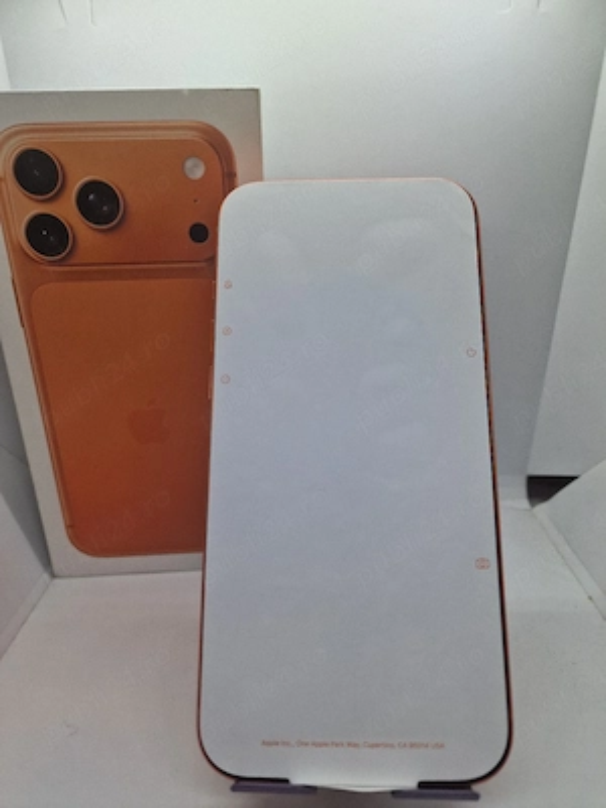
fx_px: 537
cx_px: 303
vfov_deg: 73.9
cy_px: 404
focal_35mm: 23
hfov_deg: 58.9
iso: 50
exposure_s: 1/192
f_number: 1.8
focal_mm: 6.4
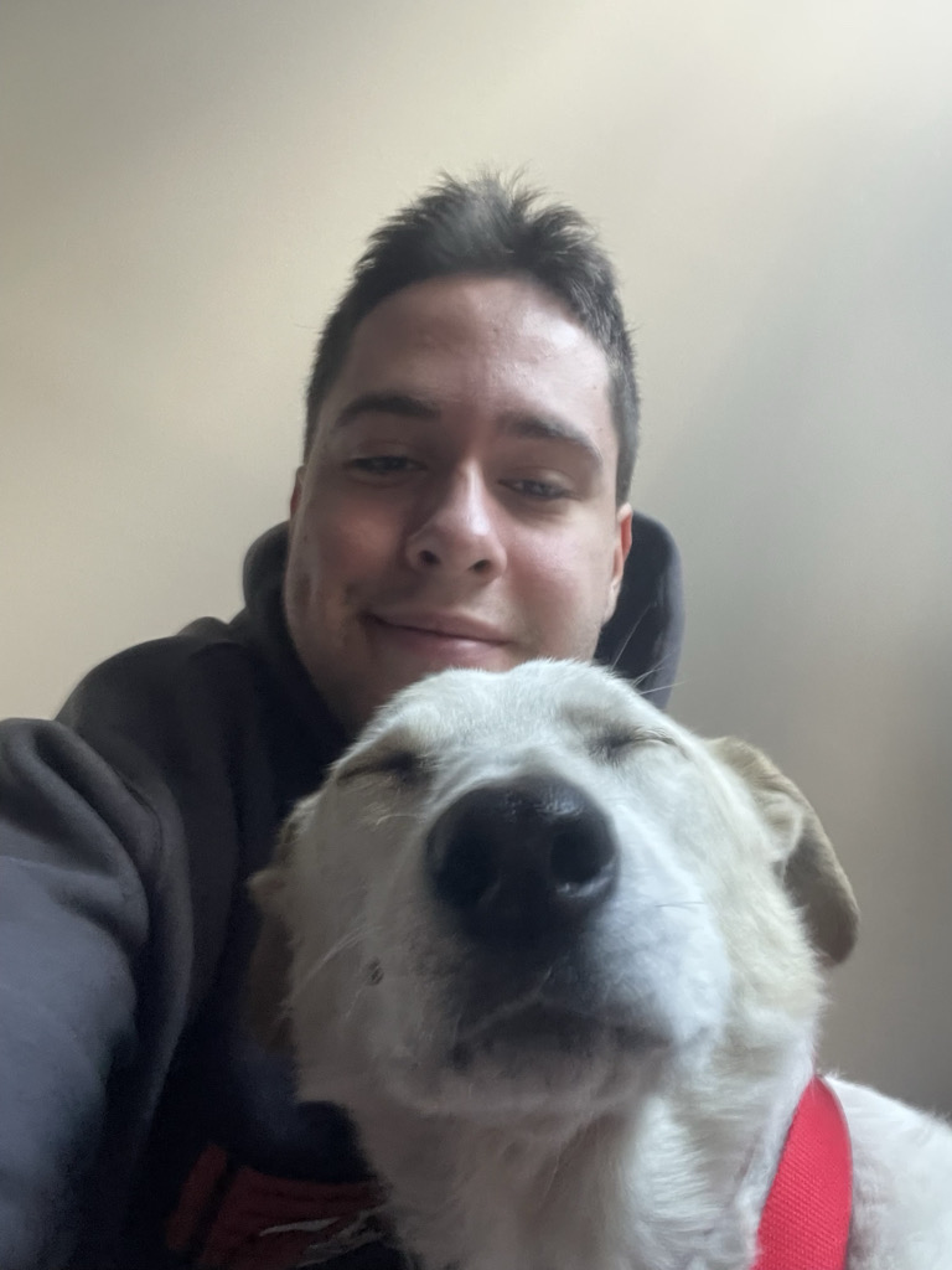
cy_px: 635
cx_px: 476
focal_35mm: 30
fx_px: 1100
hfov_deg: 46.8
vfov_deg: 60.0
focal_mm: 2.71
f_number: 2.2
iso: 400
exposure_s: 1/28
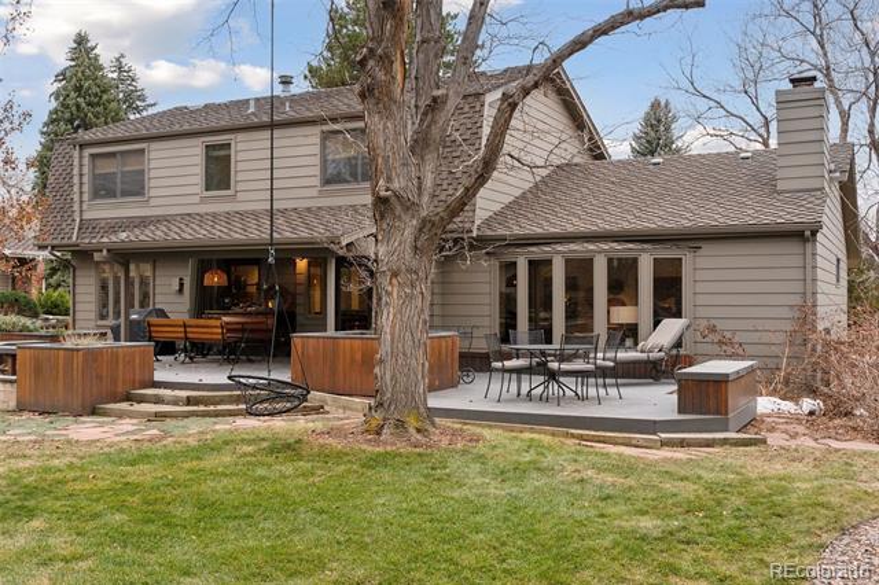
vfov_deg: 36.8
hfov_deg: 53.2
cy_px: 292
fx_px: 879
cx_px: 440
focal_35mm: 36
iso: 400
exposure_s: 1/100
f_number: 9
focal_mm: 36
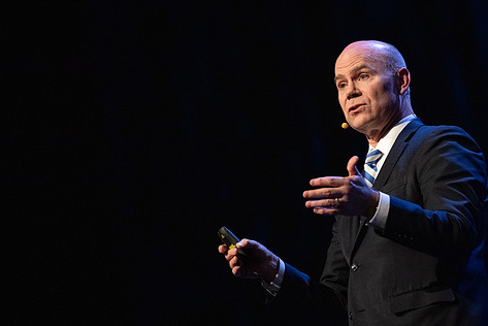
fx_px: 3323
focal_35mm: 245
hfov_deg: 8.4
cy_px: 138
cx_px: 260
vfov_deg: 5.6
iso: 4000
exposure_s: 1/500
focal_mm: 200
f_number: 3.5
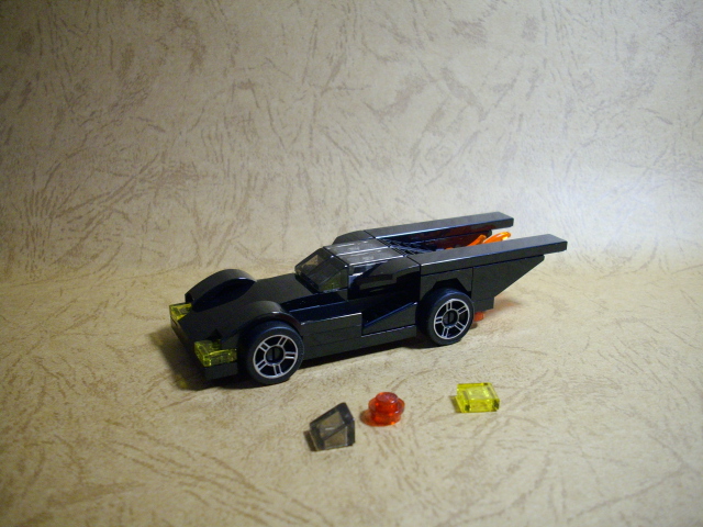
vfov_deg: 38.7
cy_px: 264
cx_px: 352
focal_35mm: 37
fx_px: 751
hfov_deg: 50.1
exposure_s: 1/50
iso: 271
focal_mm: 6.2
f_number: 2.8
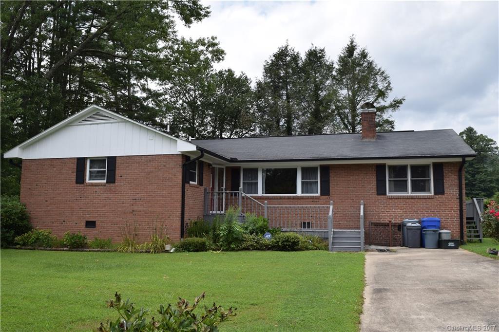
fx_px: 416
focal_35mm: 30
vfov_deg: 43.6
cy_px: 166
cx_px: 250
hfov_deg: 61.9
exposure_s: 1/400
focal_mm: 20
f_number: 10
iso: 200
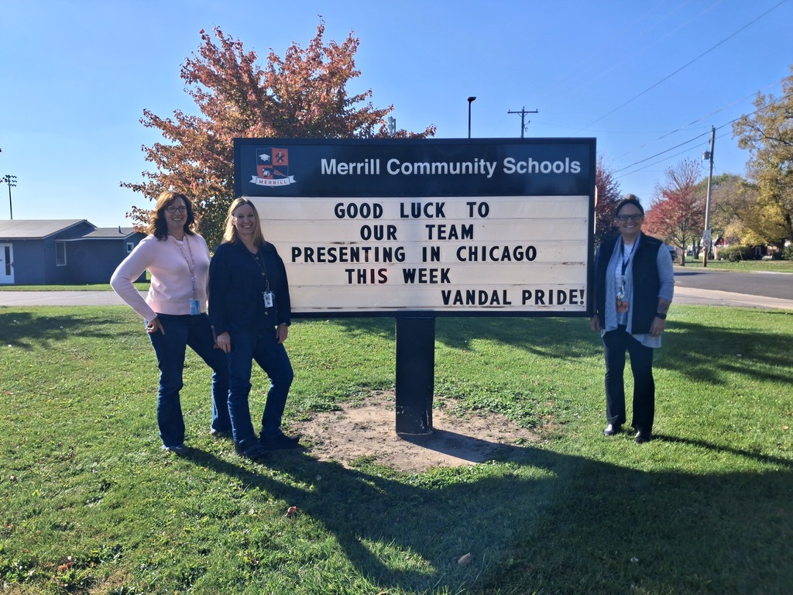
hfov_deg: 65.3
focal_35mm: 27
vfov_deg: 51.4
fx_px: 619
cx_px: 396
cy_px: 298
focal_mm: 4
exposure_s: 1/719
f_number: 1.8
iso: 20
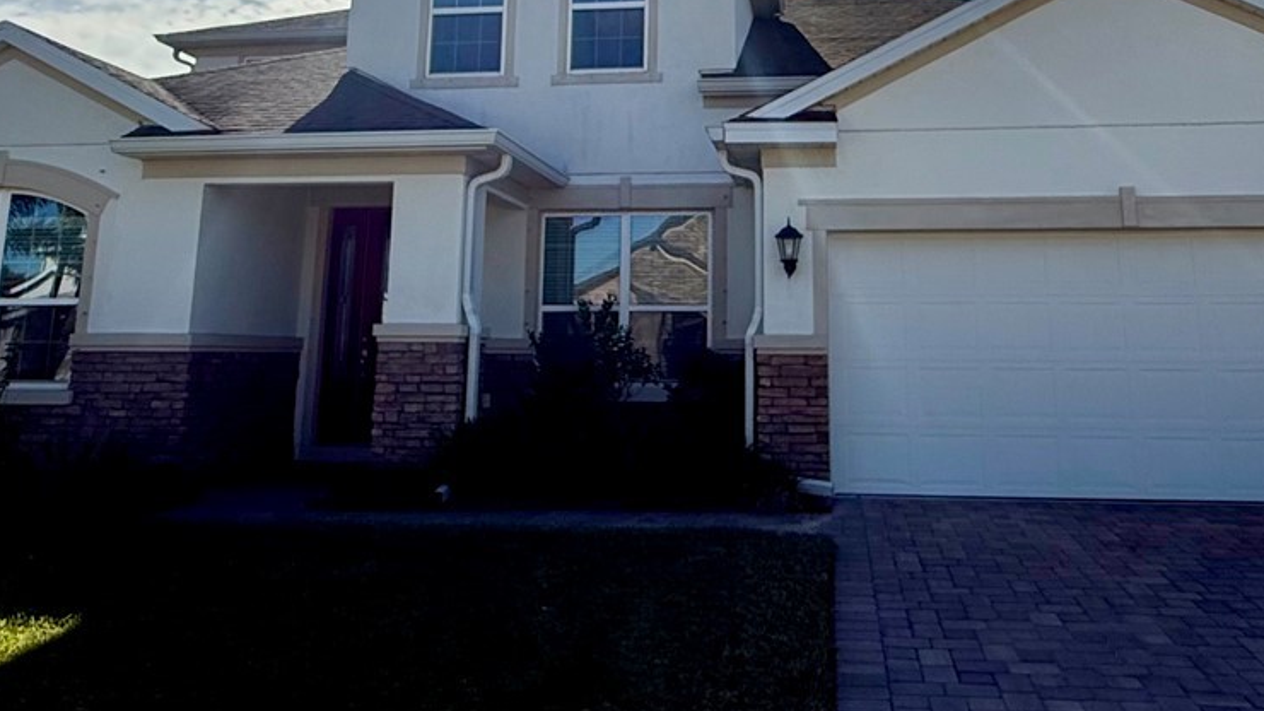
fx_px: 1106
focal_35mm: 33
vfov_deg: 34.4
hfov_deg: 59.3
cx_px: 702
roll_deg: -1.1
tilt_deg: +11.0
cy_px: 128
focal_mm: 2.22
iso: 80
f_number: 2.2
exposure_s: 1/4762
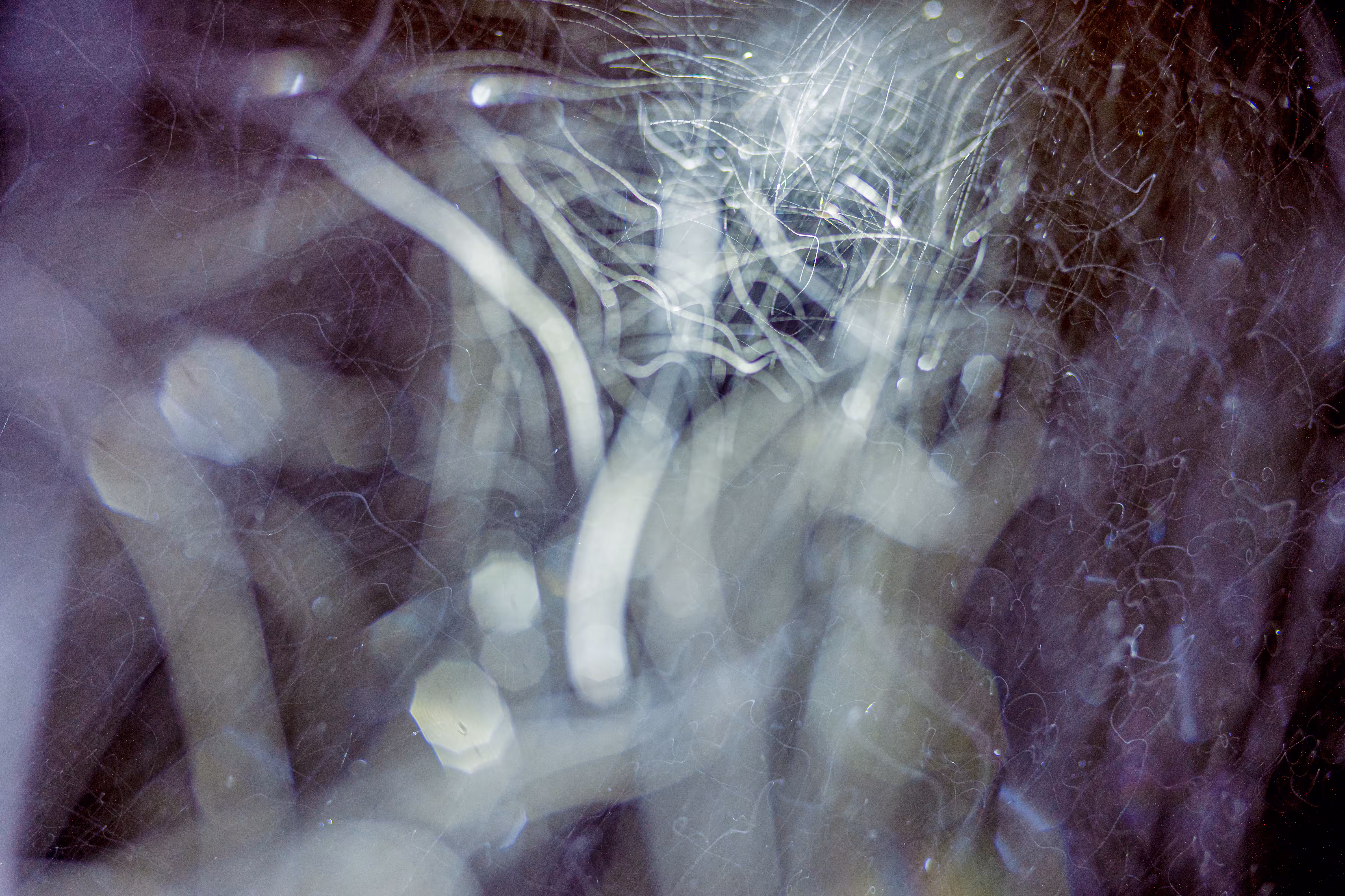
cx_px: 672
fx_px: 1308
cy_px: 448
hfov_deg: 54.4
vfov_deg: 37.9
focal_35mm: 35
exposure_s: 1/1.25
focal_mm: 35
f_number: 2
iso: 200
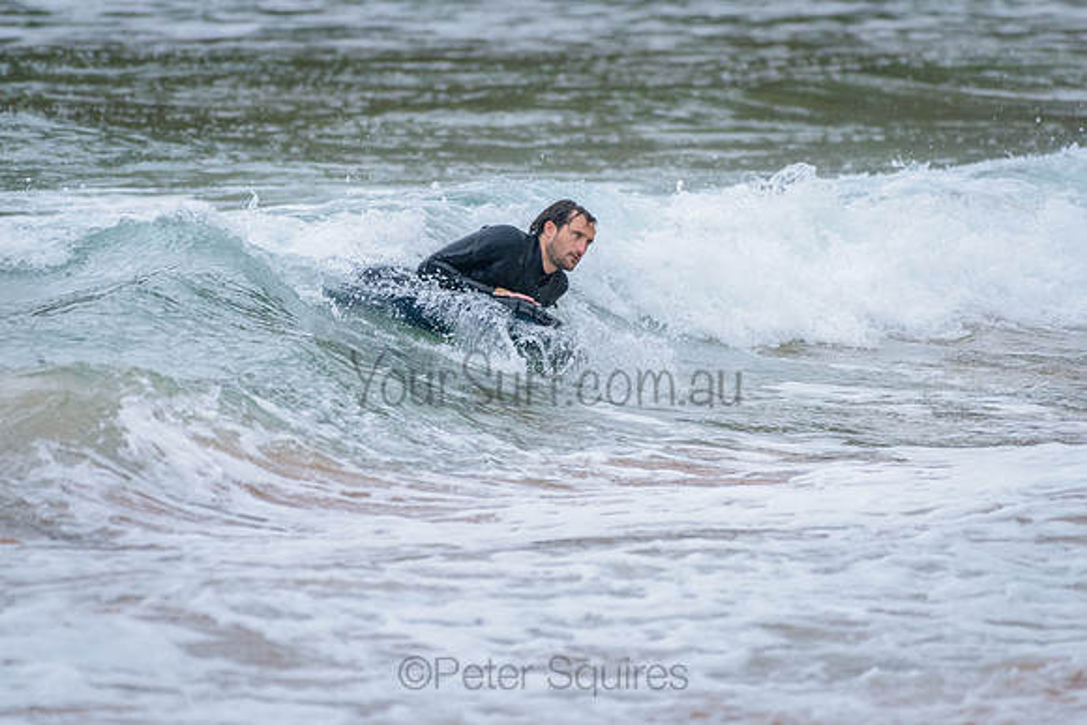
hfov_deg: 3.4
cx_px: 542
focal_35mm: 613
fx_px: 18520
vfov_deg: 2.2
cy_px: 287
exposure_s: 1/2000
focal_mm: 500
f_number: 5.6
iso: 1600
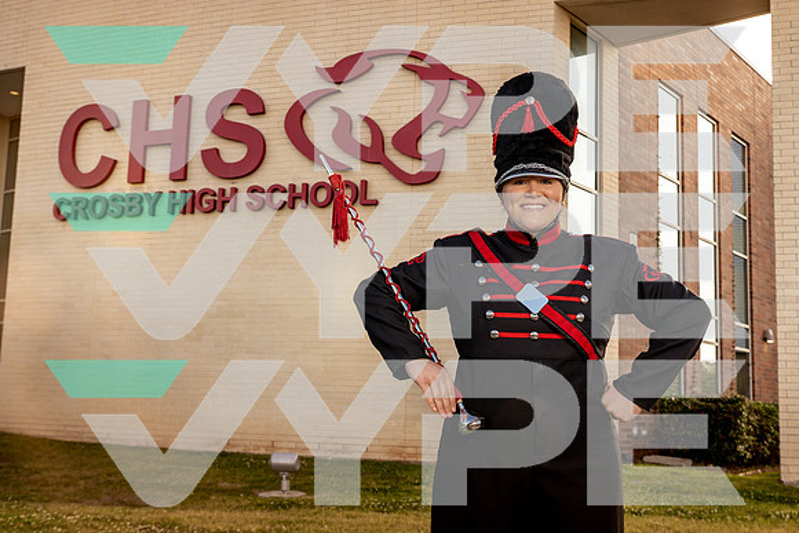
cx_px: 400
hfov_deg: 46.4
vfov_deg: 31.9
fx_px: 932
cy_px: 266
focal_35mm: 42
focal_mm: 42
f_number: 8
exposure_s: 1/250
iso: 500
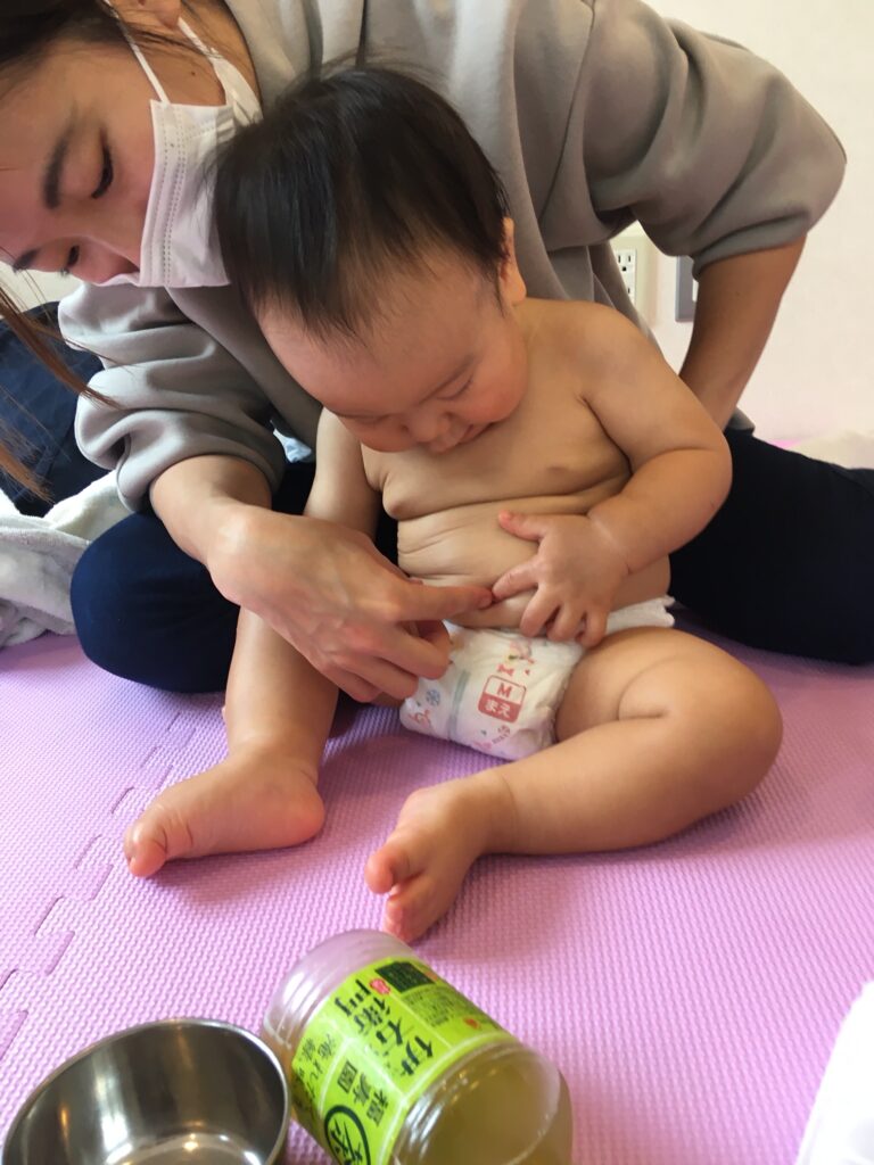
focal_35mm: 29
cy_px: 582
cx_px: 437
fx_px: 976
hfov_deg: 48.2
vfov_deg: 61.7
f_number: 2.2
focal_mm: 4.15
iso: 50
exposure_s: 1/30
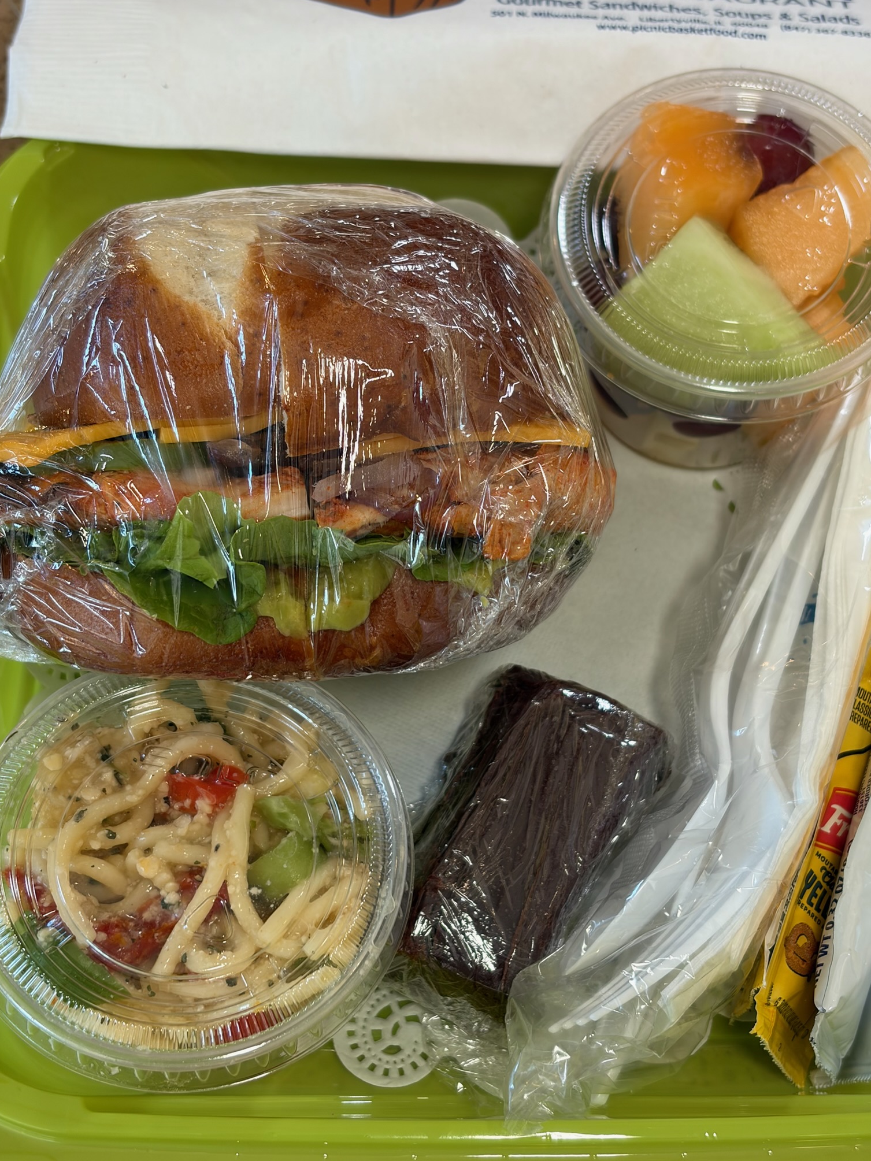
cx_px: 439
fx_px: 1778
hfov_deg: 27.5
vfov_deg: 36.2
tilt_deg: -64.8
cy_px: 588
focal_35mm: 53
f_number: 1.6
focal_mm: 5.96
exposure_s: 1/60
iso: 40
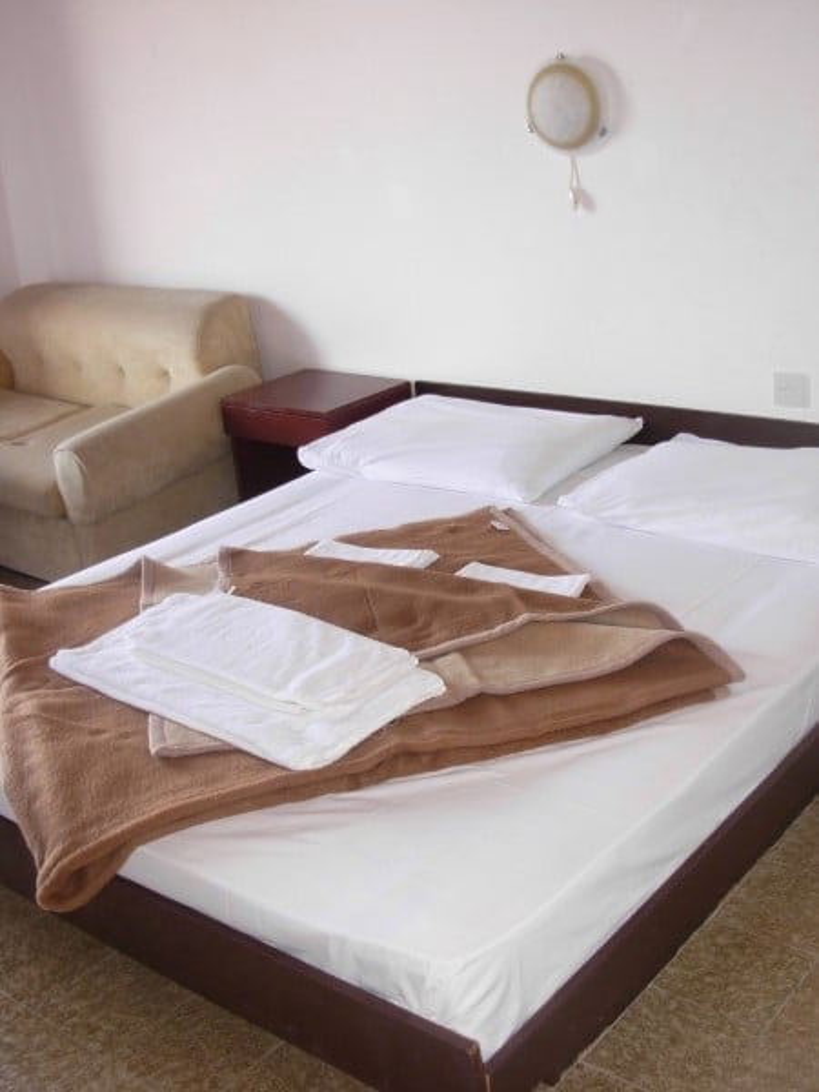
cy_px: 546
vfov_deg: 42.1
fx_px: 1420
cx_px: 410
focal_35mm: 45
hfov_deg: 32.2
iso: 102
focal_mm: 7.5
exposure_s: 1/29.3
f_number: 3.1
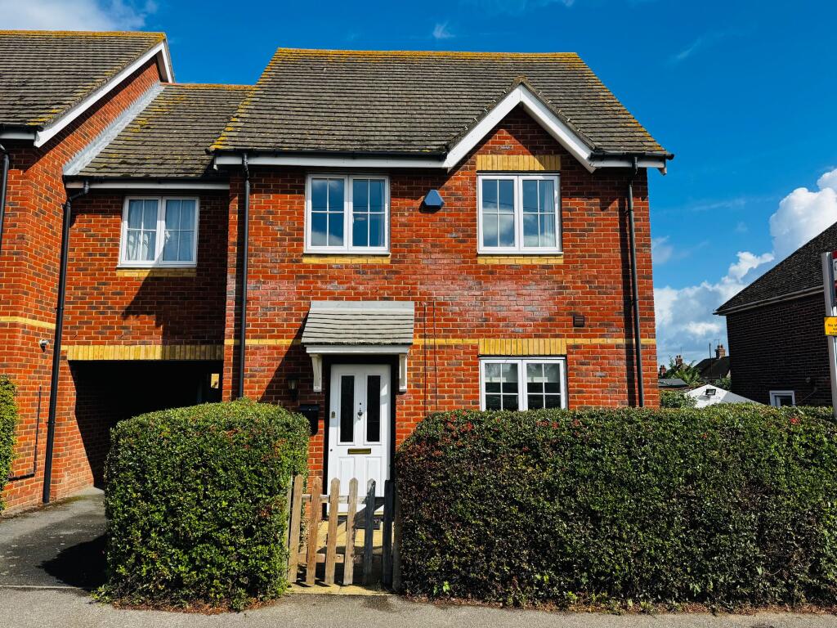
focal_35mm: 24
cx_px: 418
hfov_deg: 71.6
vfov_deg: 56.8
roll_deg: +0.3
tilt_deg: +7.9
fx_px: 580
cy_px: 314
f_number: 1.78
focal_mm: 6.76
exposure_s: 1/3802
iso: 80
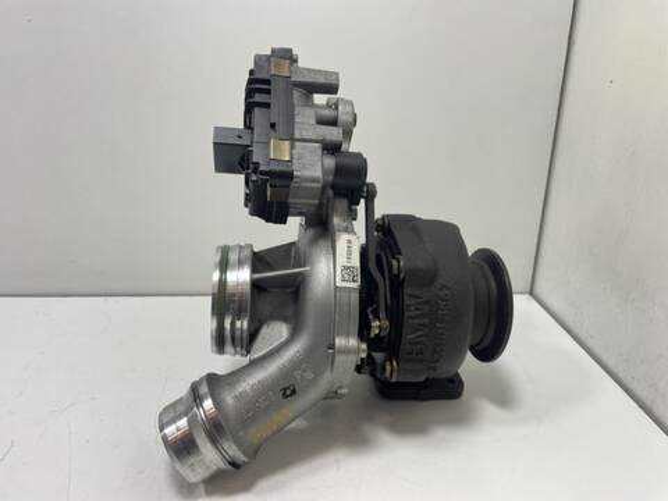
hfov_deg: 67.3
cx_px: 334
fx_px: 502
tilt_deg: -20.1
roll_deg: -1.8
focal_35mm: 26
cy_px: 250
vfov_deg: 53.1
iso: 100
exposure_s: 1/100
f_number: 1.6
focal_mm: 4.2
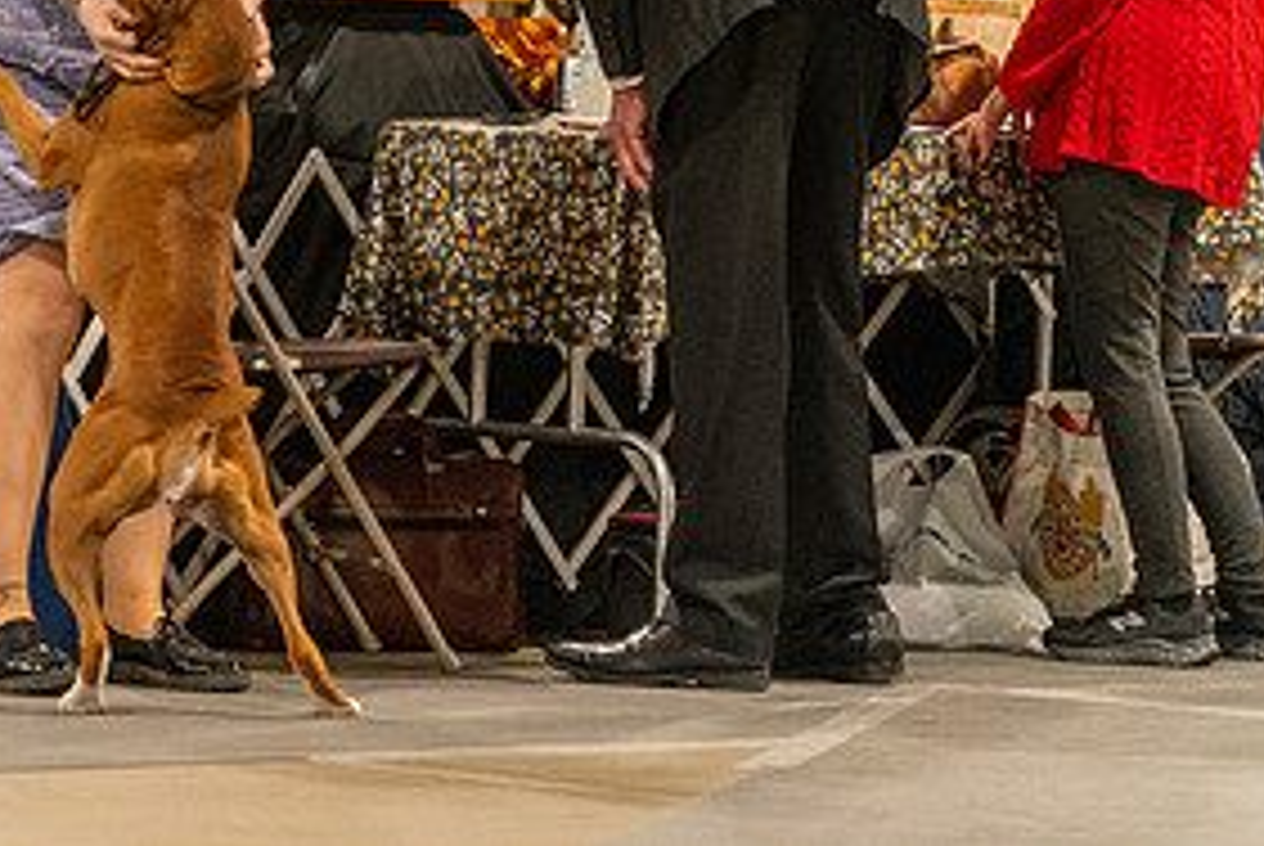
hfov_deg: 6.2
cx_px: 135
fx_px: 11739
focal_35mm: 334
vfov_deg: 4.1
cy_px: -20
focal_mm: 162
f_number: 3.5
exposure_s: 1/250
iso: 6400
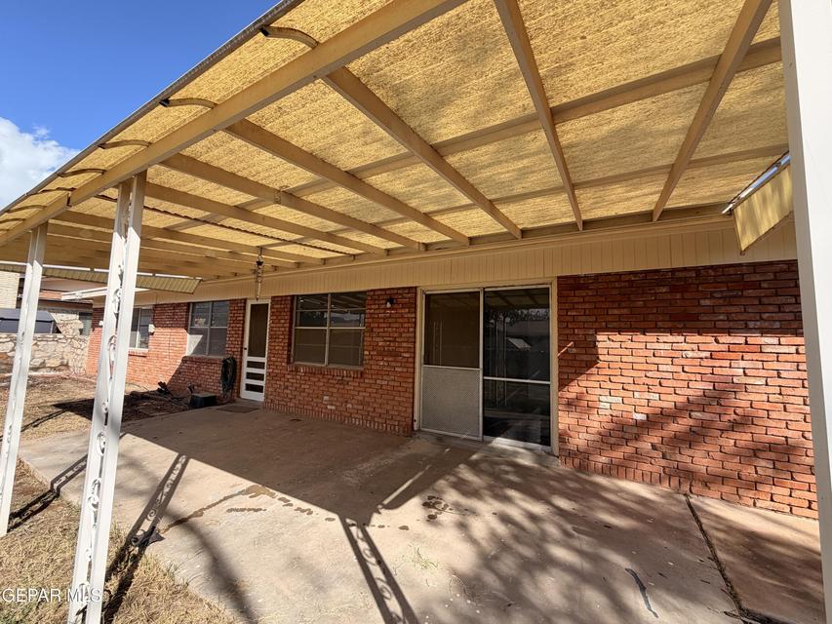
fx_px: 337
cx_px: 416
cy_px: 312
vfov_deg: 85.7
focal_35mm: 14
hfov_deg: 102.1
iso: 40
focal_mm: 2.22
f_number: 2.2
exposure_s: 1/742
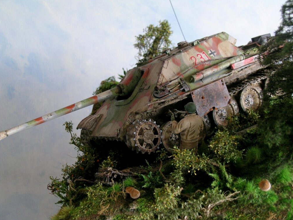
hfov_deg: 37.5
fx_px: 432
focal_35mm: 51
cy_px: 110
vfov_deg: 28.6
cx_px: 147
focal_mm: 10.3
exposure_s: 1/6.6
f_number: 3.8
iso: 50
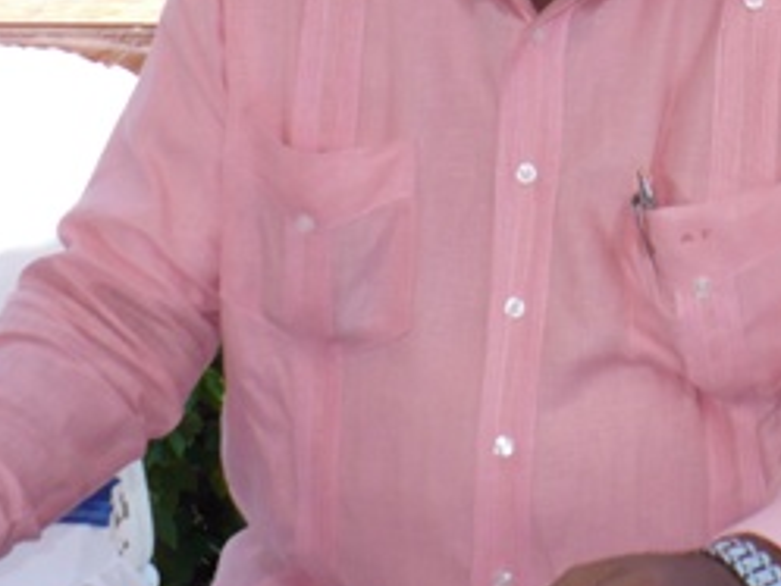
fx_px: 2438
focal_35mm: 108
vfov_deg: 13.4
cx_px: 825
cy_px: -72
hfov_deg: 17.7
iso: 100
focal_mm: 7
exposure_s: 1/400
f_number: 2.9
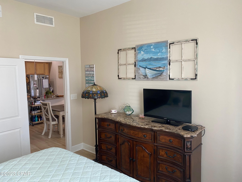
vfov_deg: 53.1
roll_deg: +1.9
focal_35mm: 26
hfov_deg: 67.3
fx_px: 182
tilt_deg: -5.4
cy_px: 91
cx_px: 121
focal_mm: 4.25
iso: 80
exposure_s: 1/60
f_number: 1.8
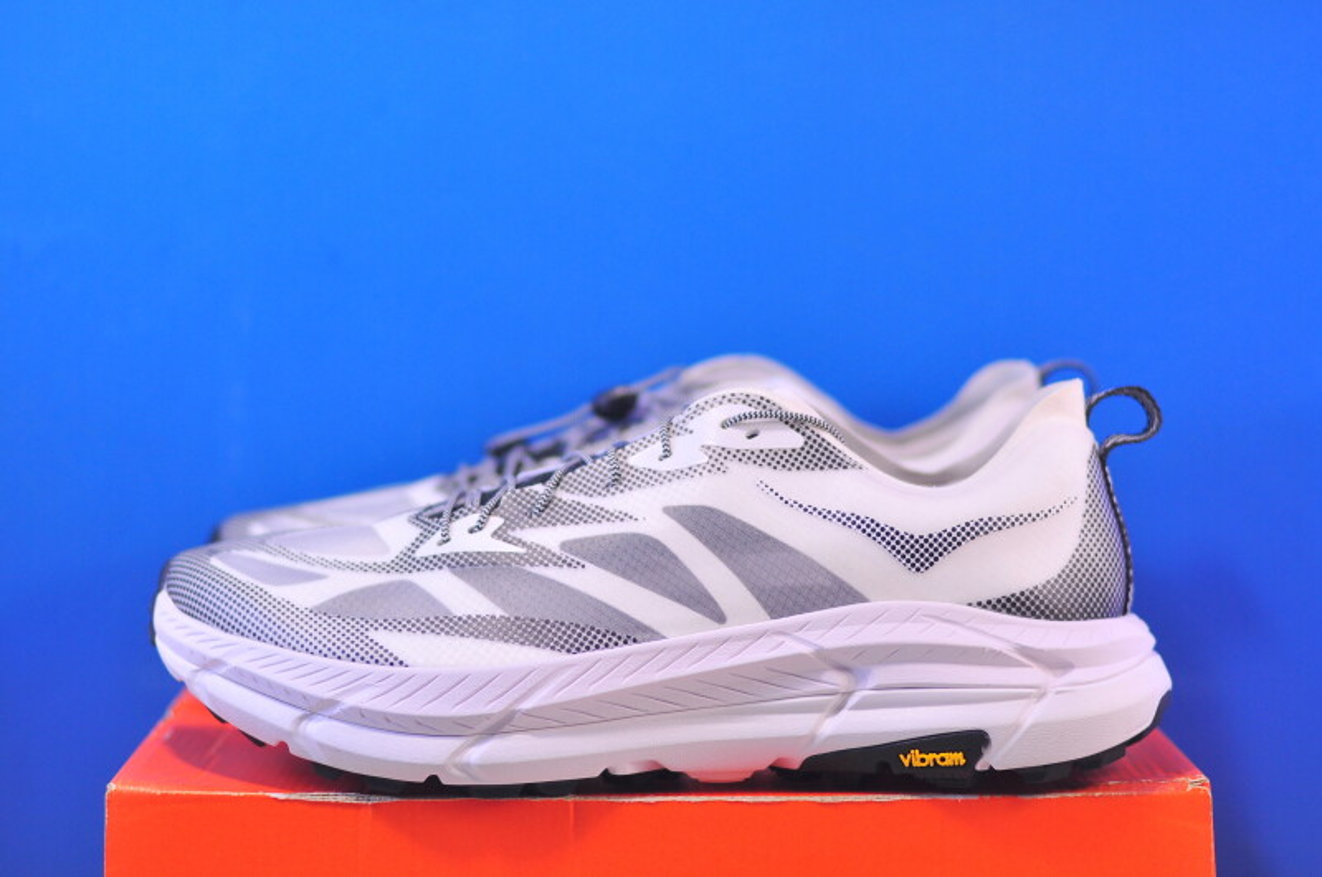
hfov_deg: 27.0
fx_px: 2750
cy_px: 438
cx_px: 661
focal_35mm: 75
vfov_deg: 18.1
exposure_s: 1/320
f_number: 2.2
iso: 250
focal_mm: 50
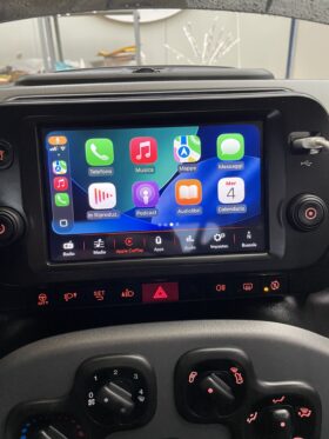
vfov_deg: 67.3
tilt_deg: -22.5
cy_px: 220
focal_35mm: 26
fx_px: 329
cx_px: 164
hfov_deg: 53.1
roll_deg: +1.6
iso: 160
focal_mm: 4.2
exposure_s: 1/57
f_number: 1.6
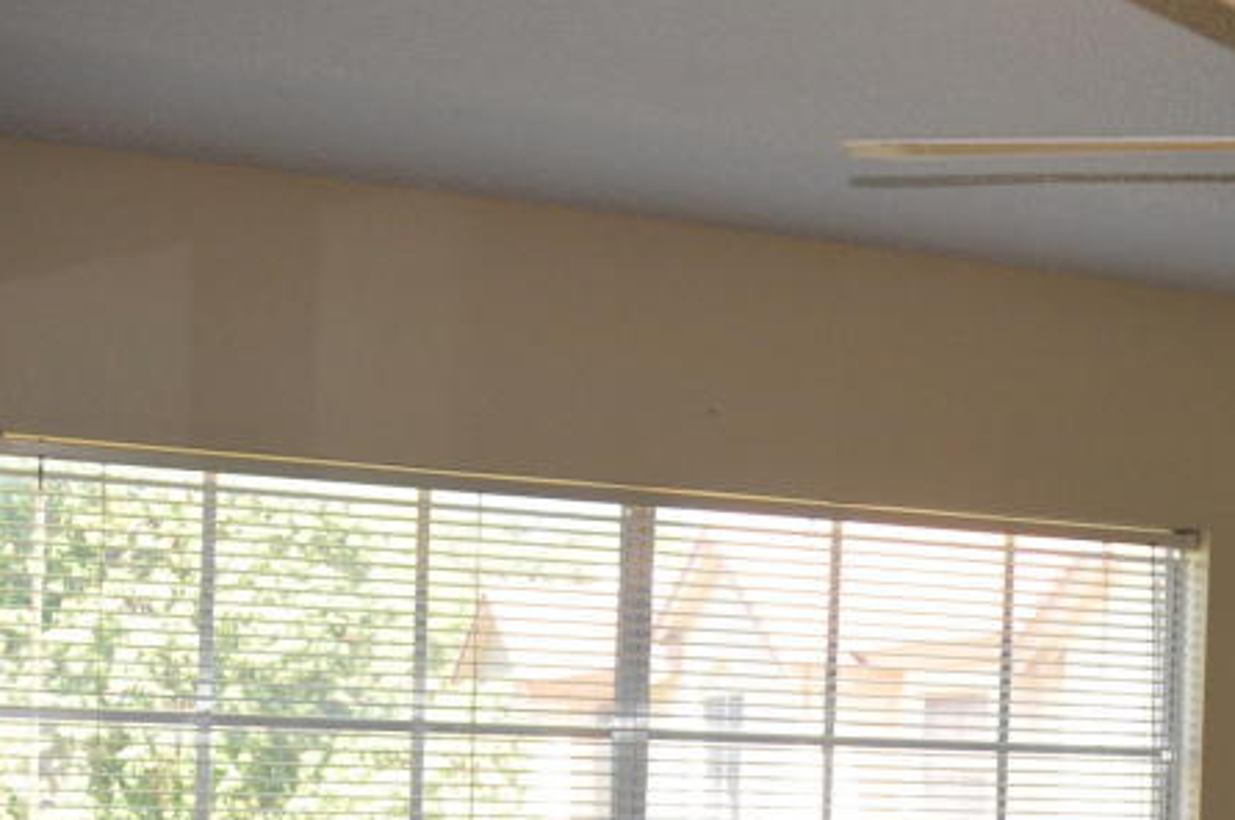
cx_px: 1484
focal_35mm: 70
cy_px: 834
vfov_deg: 18.8
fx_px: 2398
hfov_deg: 25.8
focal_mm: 18
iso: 400
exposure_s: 1/250
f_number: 3.5
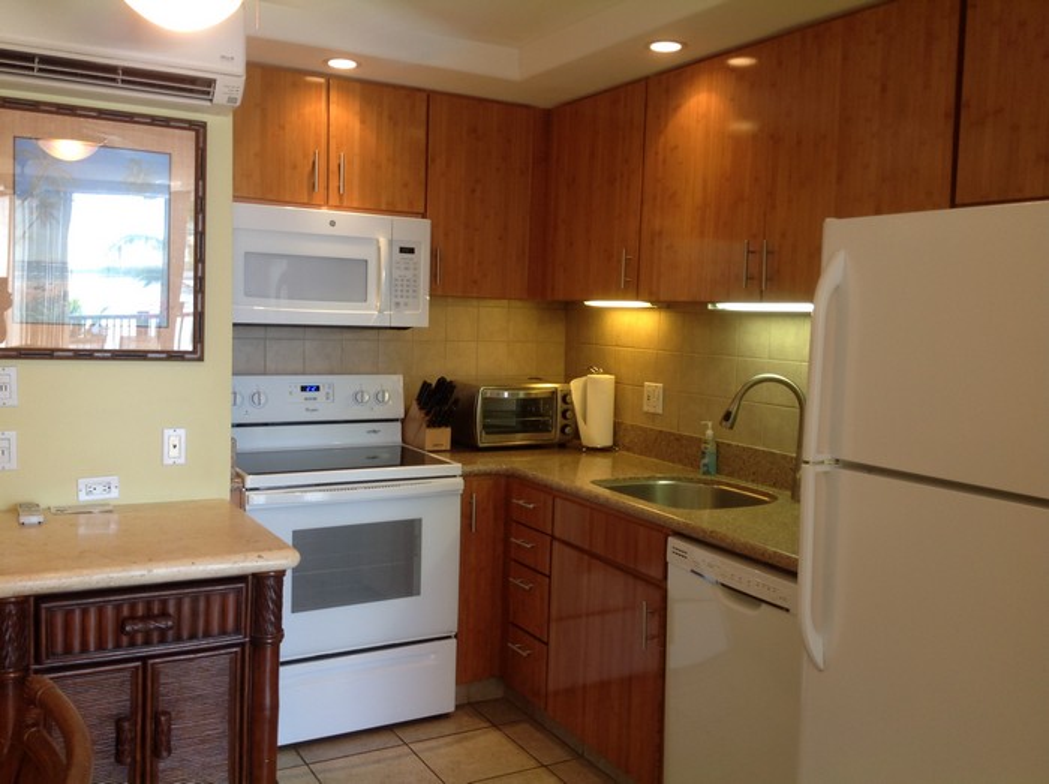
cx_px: 524
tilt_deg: -4.4
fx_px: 1059
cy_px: 392
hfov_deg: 52.7
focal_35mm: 35
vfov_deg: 40.6
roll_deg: +0.1
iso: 50
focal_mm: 4.28
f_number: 2.4
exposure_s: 1/20
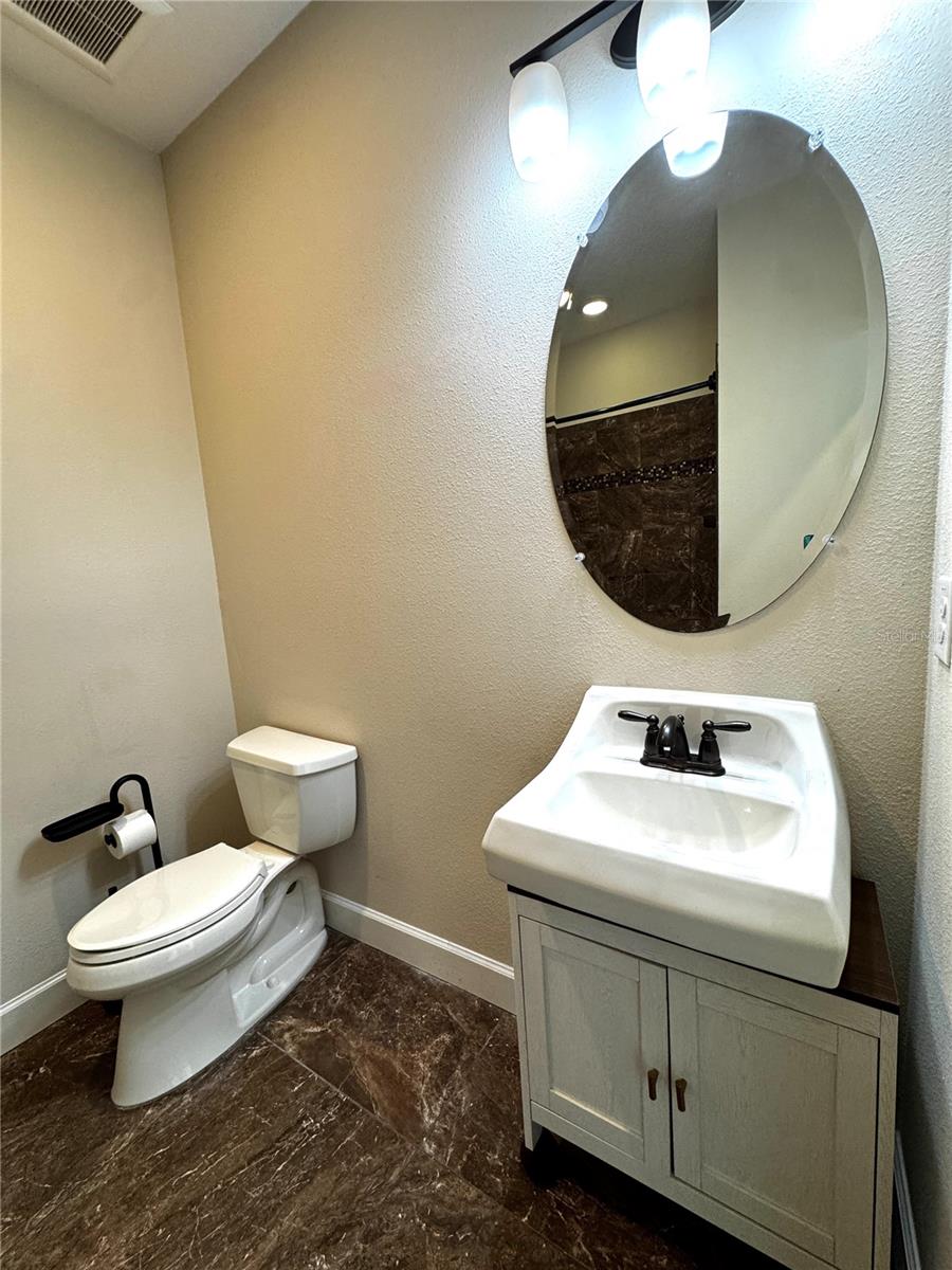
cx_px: 476
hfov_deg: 85.7
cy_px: 635
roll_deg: +4.4
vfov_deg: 102.1
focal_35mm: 14
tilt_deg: -8.0
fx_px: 513
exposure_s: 1/120
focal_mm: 2.22
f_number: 2.2
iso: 200
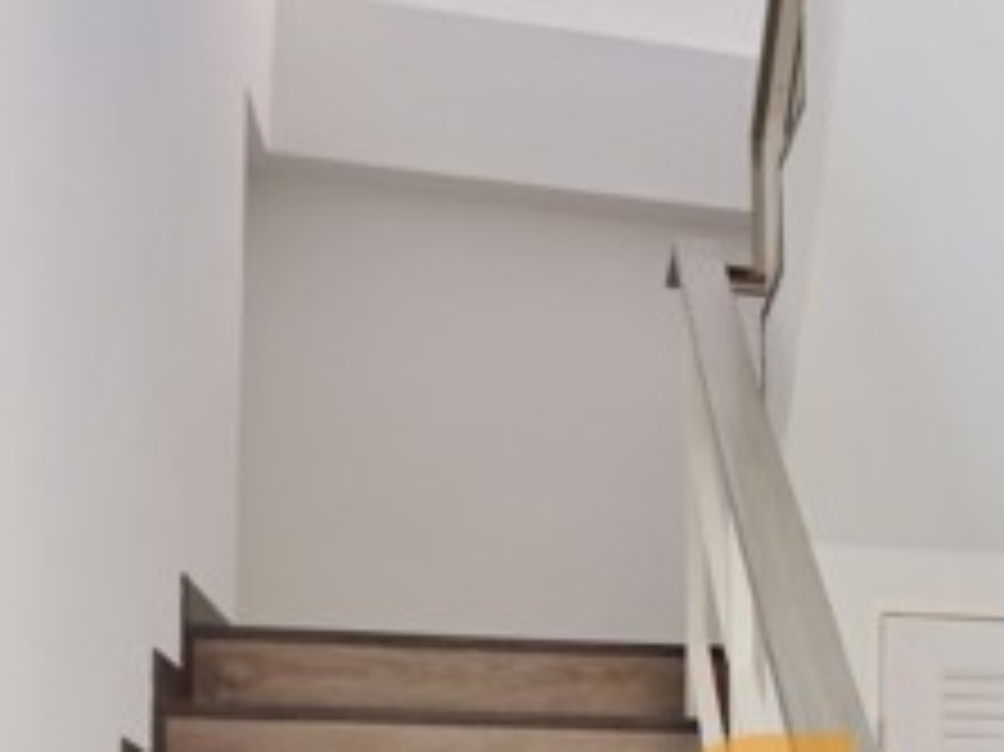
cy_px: 856
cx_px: 1180
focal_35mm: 62
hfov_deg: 27.7
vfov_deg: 22.2
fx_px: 1797
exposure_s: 1/15
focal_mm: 16
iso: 200
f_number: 3.5
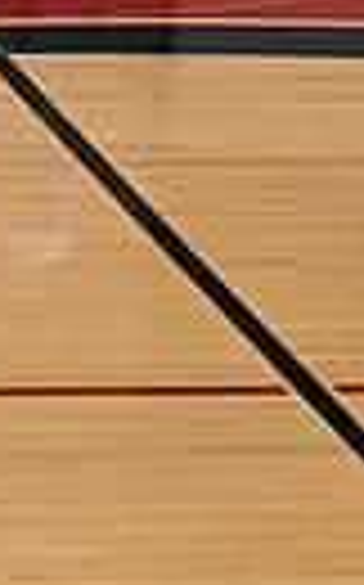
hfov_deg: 2.7
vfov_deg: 4.4
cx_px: -845
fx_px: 7588
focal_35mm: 477
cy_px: -209
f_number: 4
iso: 5000
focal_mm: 70
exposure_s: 1/400
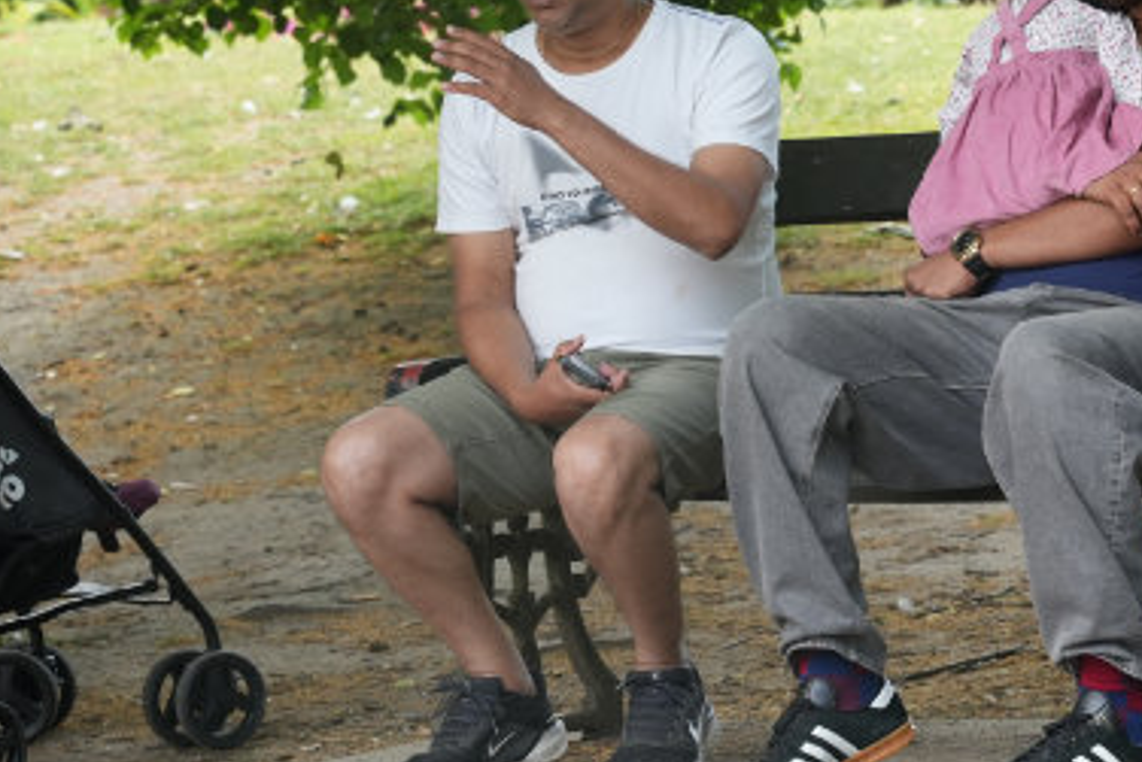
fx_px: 6029
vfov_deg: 7.2
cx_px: 1342
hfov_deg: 10.6
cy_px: 275
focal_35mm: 190
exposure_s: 1/640
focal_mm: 70
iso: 500
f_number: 4
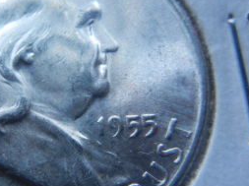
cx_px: 49
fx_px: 460
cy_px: 93
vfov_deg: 22.9
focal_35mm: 64
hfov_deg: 29.6
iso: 160
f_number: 3.5
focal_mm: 5.4
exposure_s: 1/333
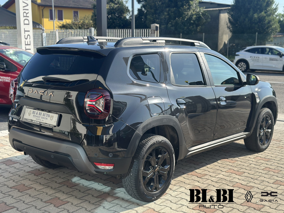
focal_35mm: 48
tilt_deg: -9.6
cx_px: 142
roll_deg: -0.4
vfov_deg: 30.3
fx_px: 394
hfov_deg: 39.7
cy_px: 106
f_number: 1.78
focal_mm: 6.86
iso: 100
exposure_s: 1/2809
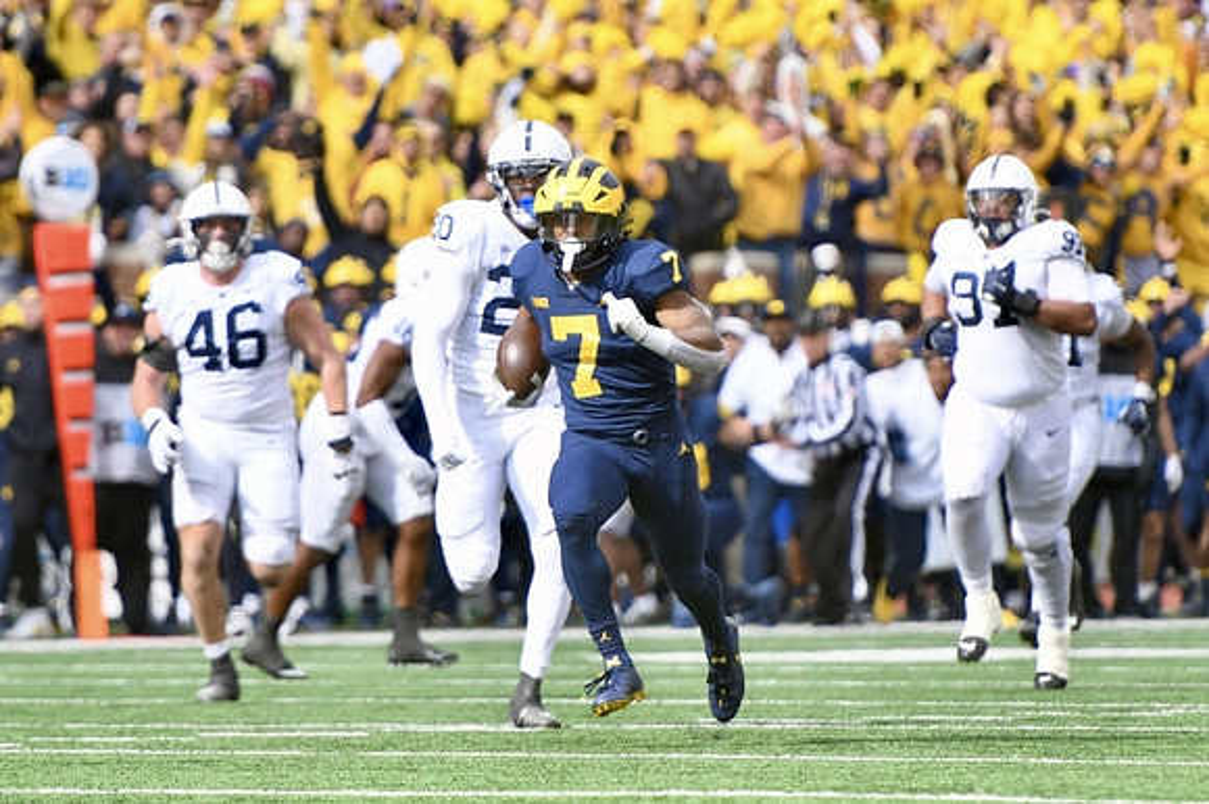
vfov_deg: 4.6
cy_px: 402
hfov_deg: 6.9
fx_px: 10069
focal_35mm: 300
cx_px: 604
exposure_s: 1/3200
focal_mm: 200
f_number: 2.8
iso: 400
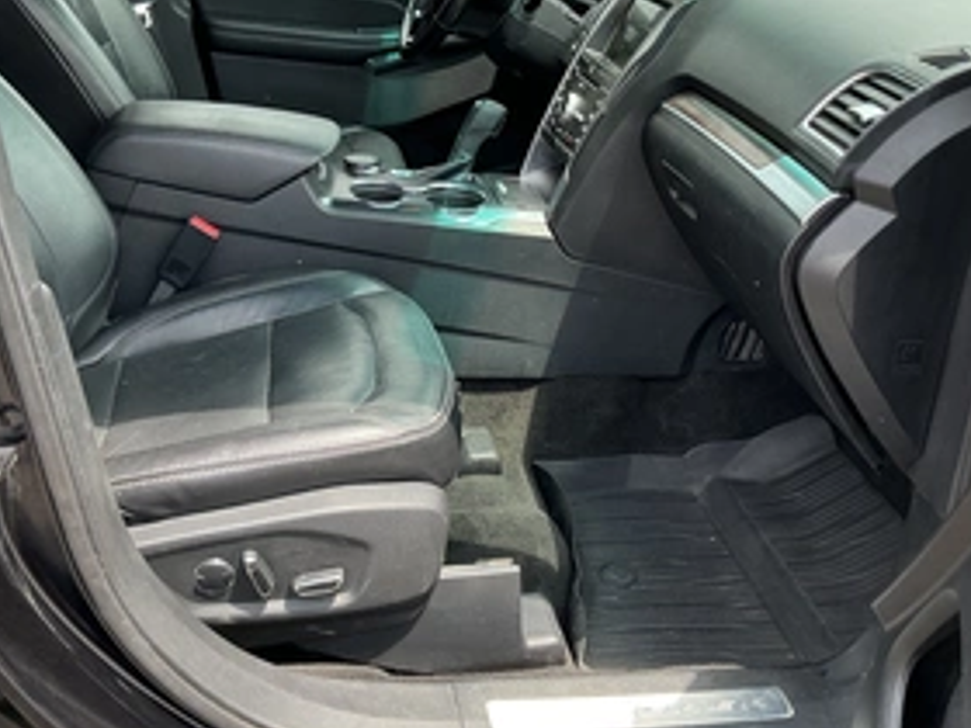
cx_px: 461
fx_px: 1122
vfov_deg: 35.6
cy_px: 239
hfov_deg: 46.8
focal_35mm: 40
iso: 20
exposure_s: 1/157
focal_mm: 3
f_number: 1.8
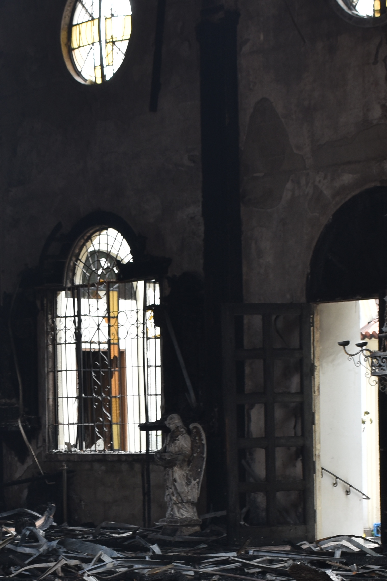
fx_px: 1859
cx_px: 140
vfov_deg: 17.6
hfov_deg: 11.9
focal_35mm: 115
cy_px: 466
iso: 110
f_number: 6.3
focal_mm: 29
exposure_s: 1/50
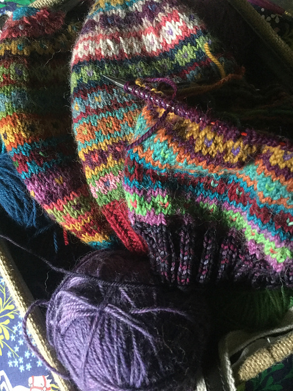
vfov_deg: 58.4
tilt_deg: -69.7
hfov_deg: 45.4
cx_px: 146
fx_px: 350
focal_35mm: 31
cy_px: 196
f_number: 2.4
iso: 200
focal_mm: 3.3
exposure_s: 1/20
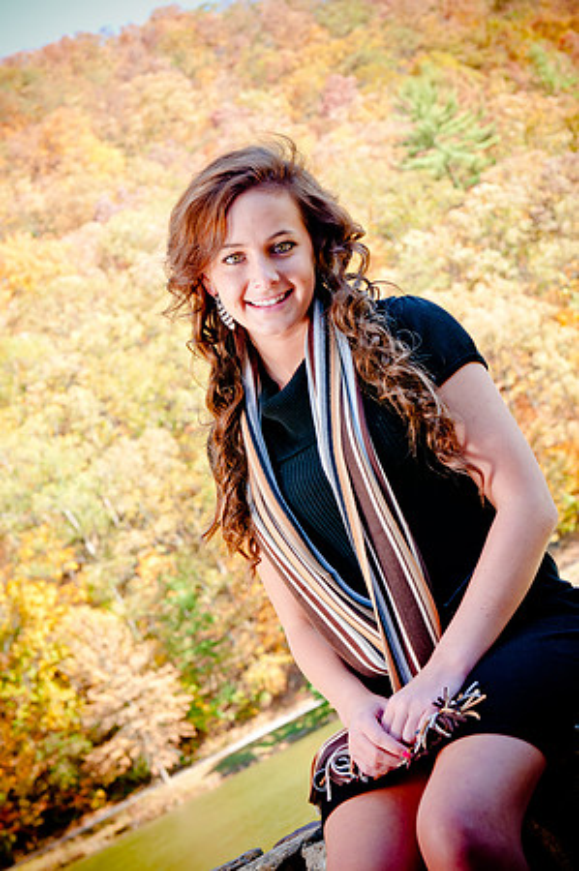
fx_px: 1886
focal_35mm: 78
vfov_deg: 26.0
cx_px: 290
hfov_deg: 17.5
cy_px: 436
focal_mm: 52
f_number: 5.6
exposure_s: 1/60
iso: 200
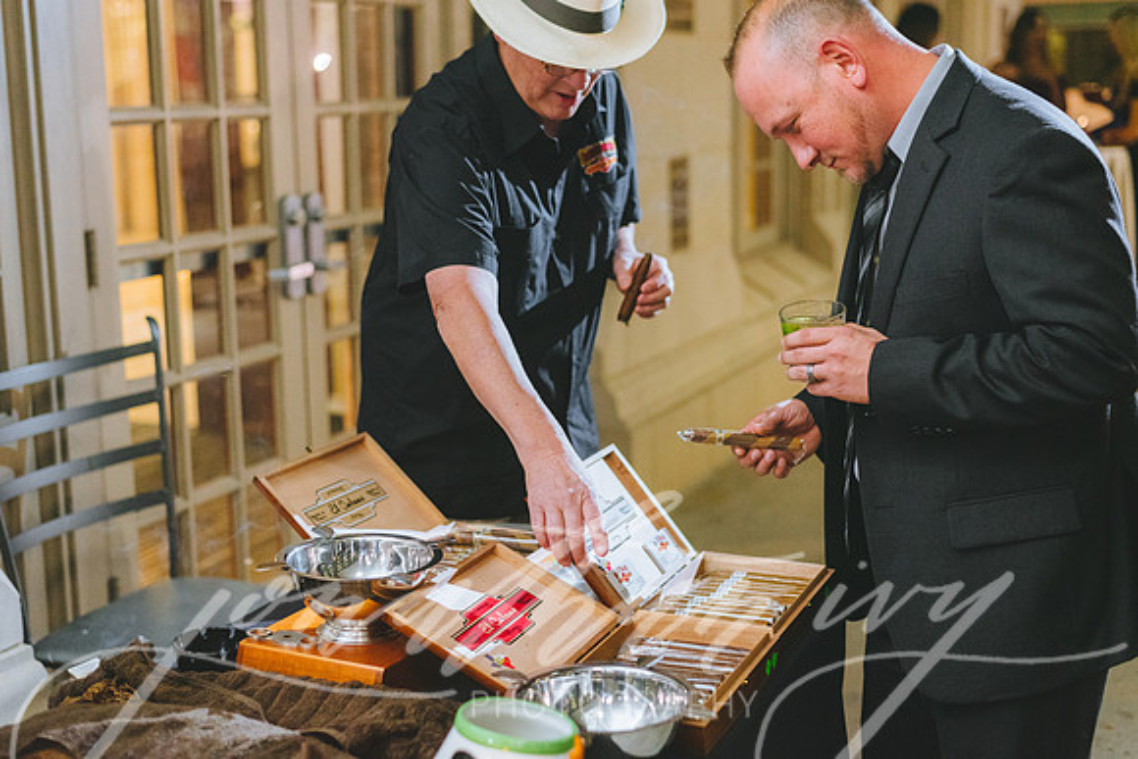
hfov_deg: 39.6
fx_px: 1581
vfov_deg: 27.0
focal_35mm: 50
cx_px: 569
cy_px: 380
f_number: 2.5
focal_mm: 50
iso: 2500
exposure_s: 1/125
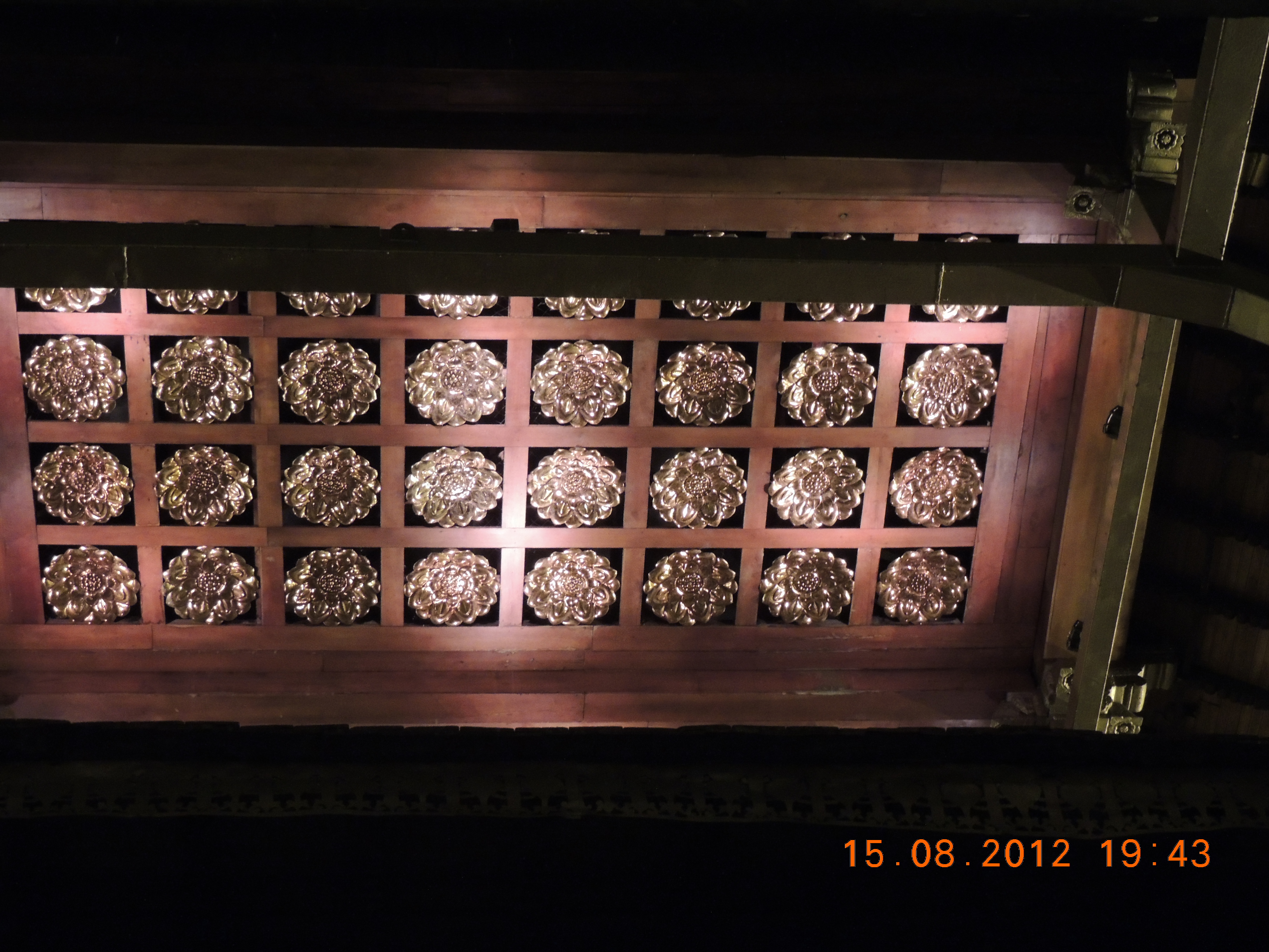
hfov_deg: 26.0
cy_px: 476
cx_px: 634
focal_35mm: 75
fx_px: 2749
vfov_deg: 19.6
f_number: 3.9
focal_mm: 13.3
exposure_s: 1/15
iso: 800
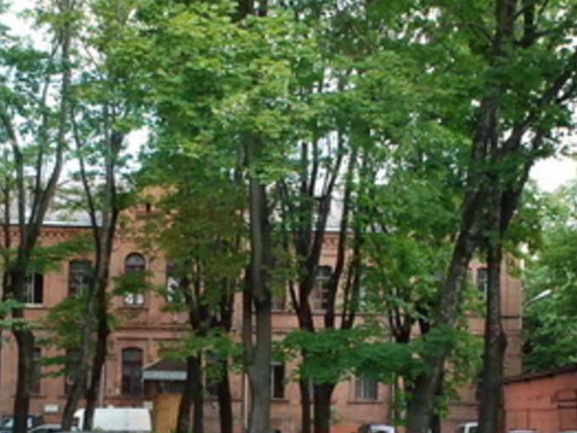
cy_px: 339
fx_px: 1100
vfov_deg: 22.0
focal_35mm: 66
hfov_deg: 29.4
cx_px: 271
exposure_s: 1/750
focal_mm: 24
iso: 1250
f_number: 4
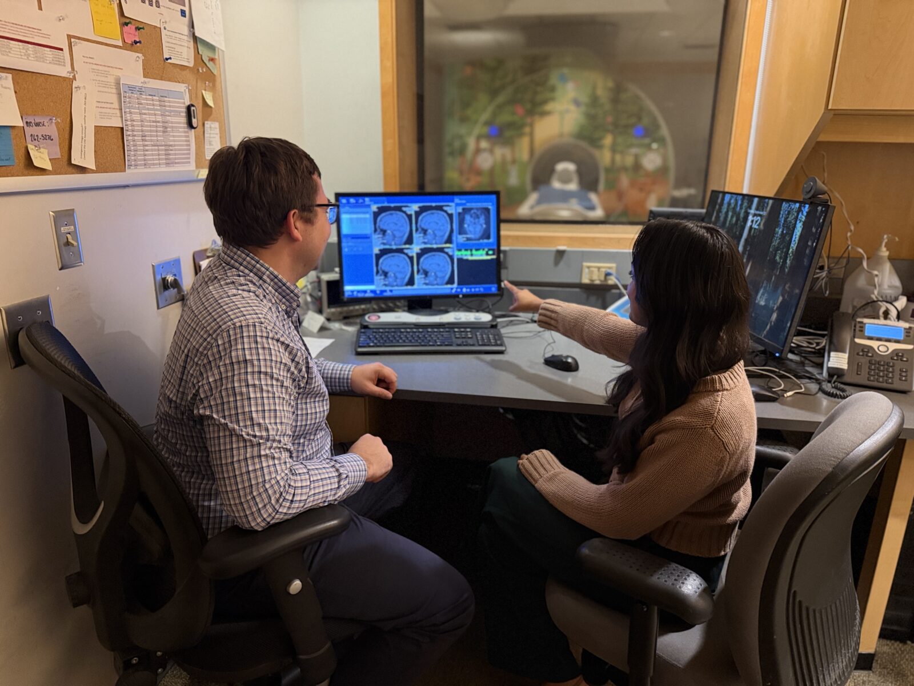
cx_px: 457
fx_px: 634
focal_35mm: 24
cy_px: 343
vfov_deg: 56.8
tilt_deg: -17.8
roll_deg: -0.4
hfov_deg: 71.6
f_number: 1.78
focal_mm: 6.76
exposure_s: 1/40
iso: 800
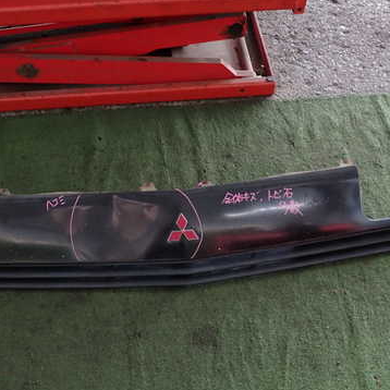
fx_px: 472
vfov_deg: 44.9
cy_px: 216
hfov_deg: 44.8
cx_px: 168
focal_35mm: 37
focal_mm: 4.5
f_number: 2
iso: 200
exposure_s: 1/50
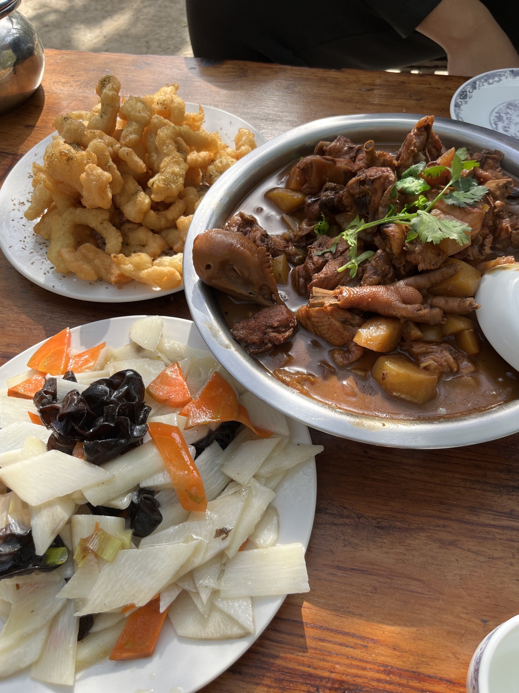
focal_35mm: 27
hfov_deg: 51.3
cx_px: 267
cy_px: 336
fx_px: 540
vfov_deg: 65.3
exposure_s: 1/680
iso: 50
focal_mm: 5.1
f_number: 1.6
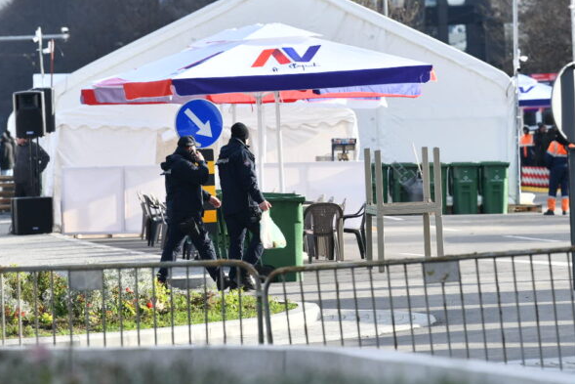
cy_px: 105
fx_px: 5559
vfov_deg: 4.0
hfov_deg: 5.9
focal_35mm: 348
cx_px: 368
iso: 800
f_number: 5
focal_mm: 200
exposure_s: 1/2500
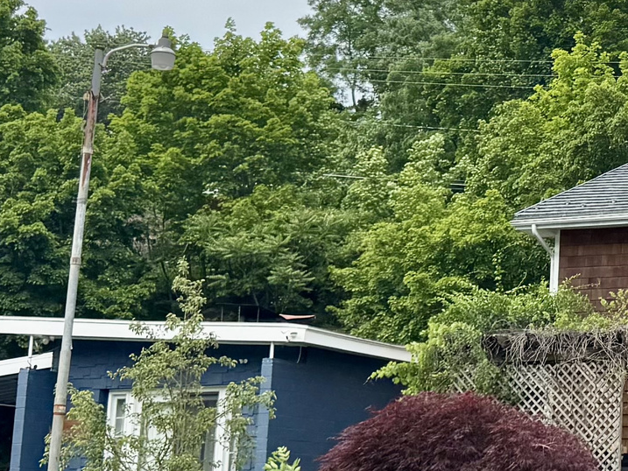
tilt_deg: +13.6
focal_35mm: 95
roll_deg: -0.1
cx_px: 927
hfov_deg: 18.4
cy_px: 225
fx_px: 1724
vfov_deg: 15.6
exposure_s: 1/3802
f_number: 1.78
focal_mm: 6.76
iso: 80
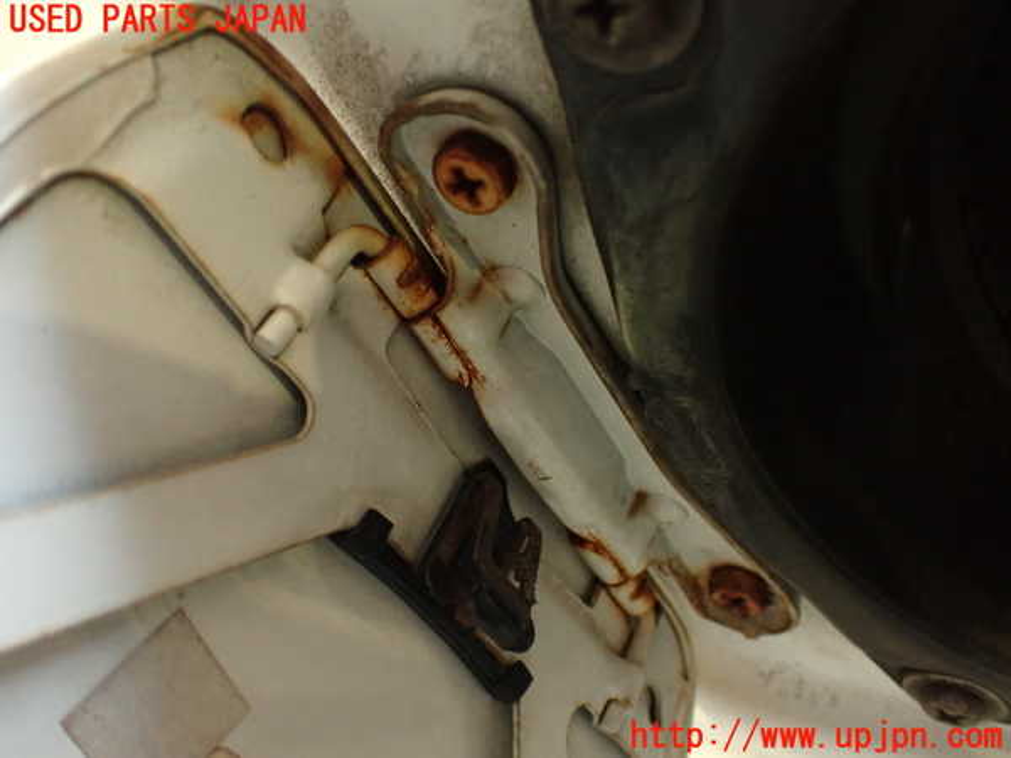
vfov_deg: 44.2
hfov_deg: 56.8
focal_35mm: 32
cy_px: 379
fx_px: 935
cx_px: 506
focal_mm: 5.79
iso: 640
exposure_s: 1/30
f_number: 2.4
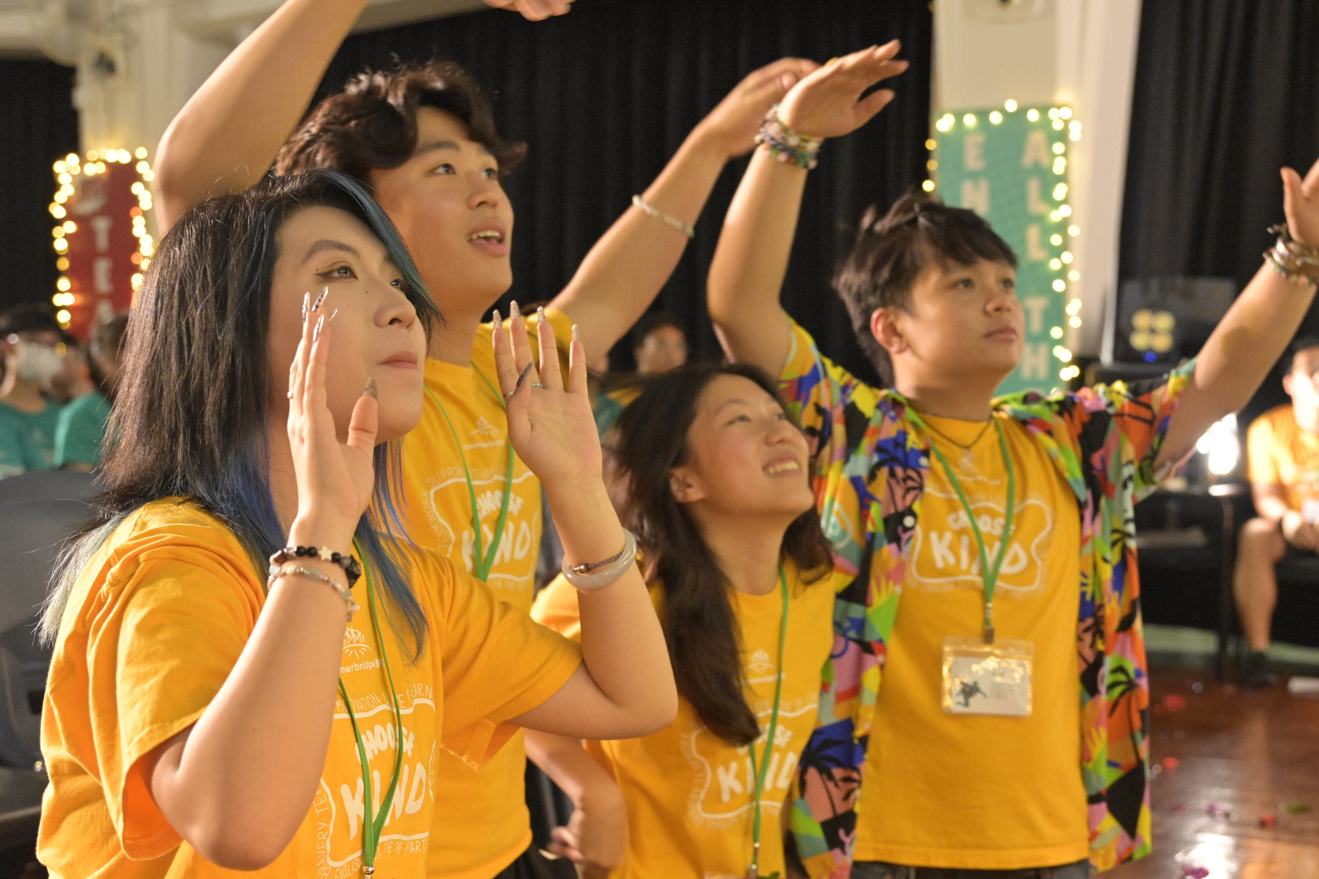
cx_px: 714
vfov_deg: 26.0
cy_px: 494
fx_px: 1905
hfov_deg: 38.2
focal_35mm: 52
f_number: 4
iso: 5600
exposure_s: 1/100
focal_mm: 44
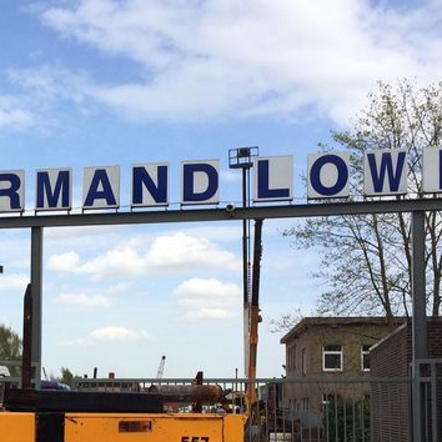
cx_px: 49
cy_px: 371
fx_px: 867
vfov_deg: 27.9
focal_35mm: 60
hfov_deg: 27.6
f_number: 2.2
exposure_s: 1/1580
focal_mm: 4.12
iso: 32
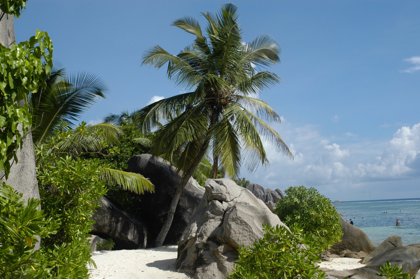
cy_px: 140
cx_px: 210
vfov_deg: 30.8
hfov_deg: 45.0
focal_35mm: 44
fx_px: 507
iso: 200
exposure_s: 1/320
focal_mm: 29
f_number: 9
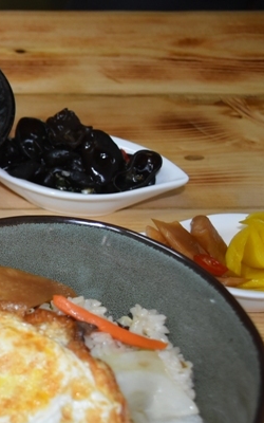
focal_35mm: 71
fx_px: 818
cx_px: -151
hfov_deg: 16.4
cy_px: 243
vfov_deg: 28.9
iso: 800
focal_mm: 23
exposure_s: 1/80
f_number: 4.5
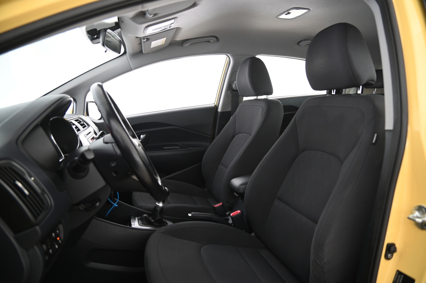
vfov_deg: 53.1
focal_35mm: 24
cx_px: 213
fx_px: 284
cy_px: 142
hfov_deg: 73.8
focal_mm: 24
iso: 2000
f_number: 4
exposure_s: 1/15
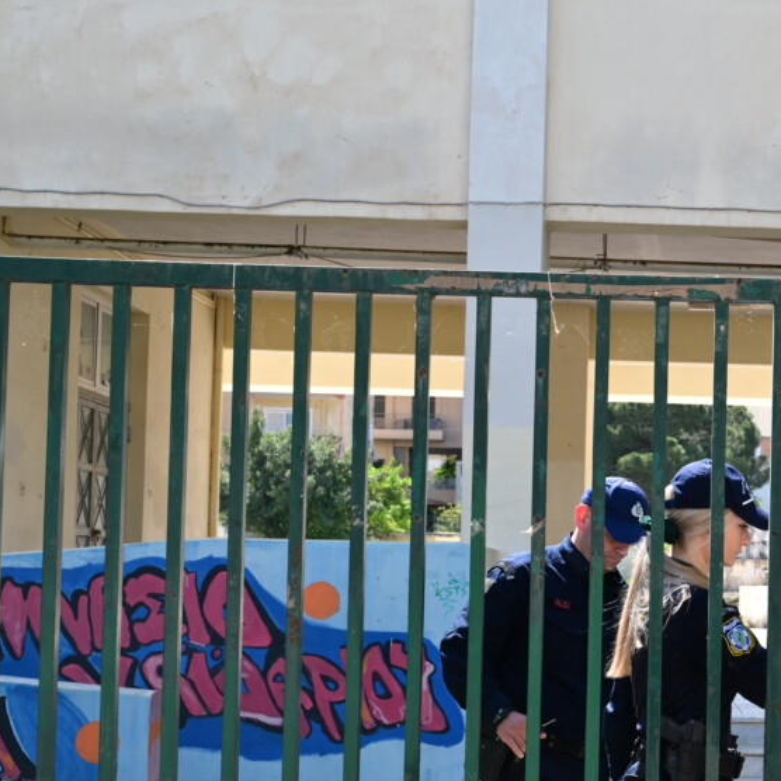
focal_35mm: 77
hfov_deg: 21.7
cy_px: 537
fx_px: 1965
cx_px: 773
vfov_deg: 22.4
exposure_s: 1/500
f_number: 6.3
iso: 400
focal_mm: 42
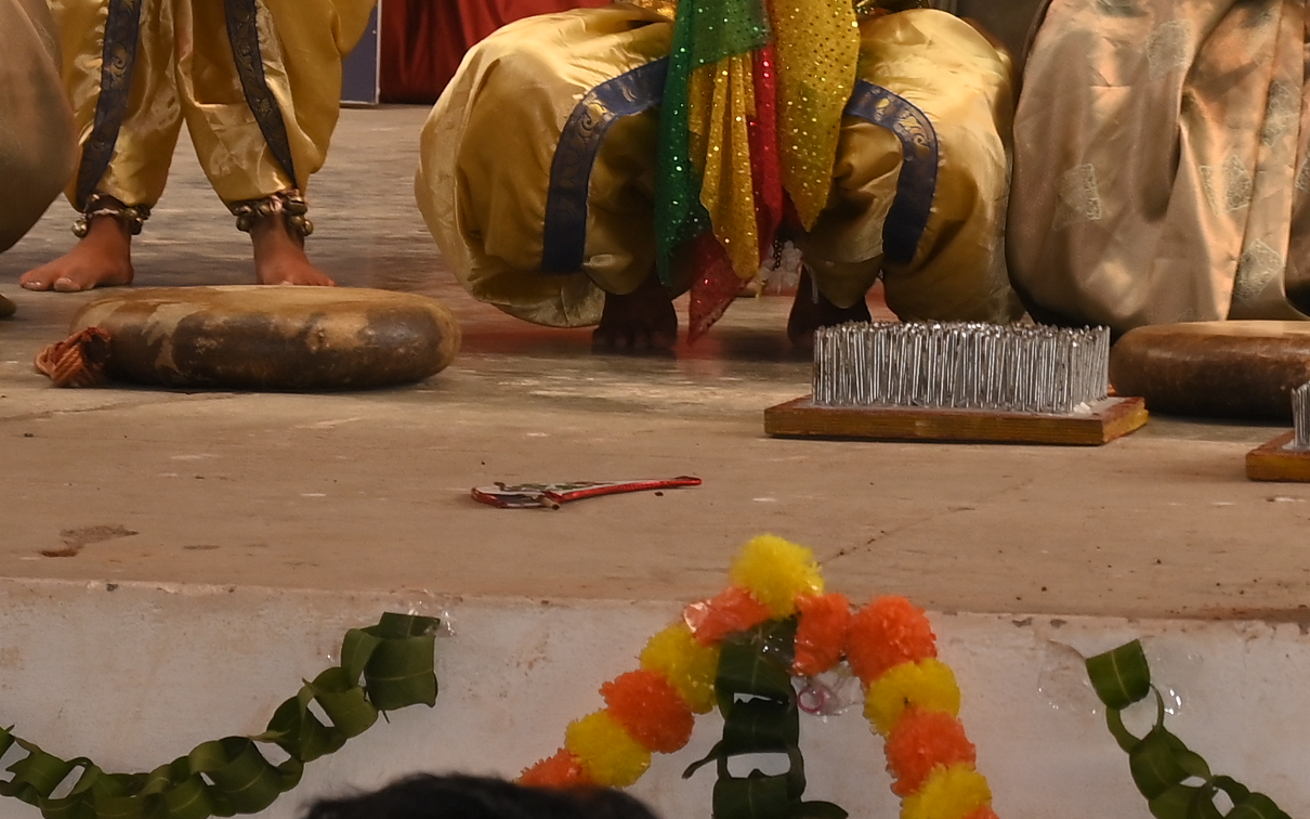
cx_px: 1654
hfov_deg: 9.9
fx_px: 7461
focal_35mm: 209
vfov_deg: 6.2
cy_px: -607
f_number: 7.1
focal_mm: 55
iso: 250
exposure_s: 1/125
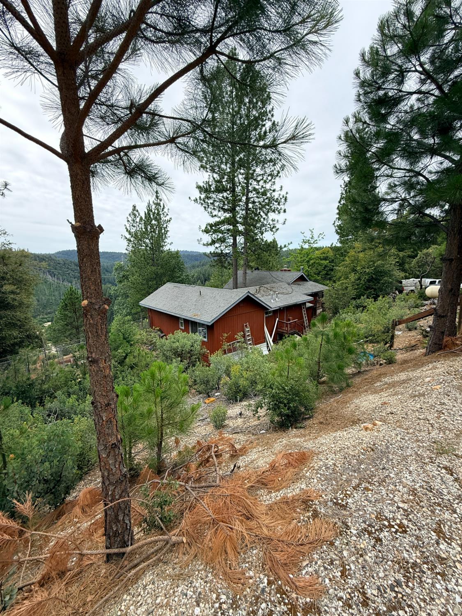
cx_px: 231
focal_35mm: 14
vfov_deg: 102.1
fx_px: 249
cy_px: 308
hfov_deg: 85.7
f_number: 2.2
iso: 64
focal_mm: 2.22
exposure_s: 1/1125
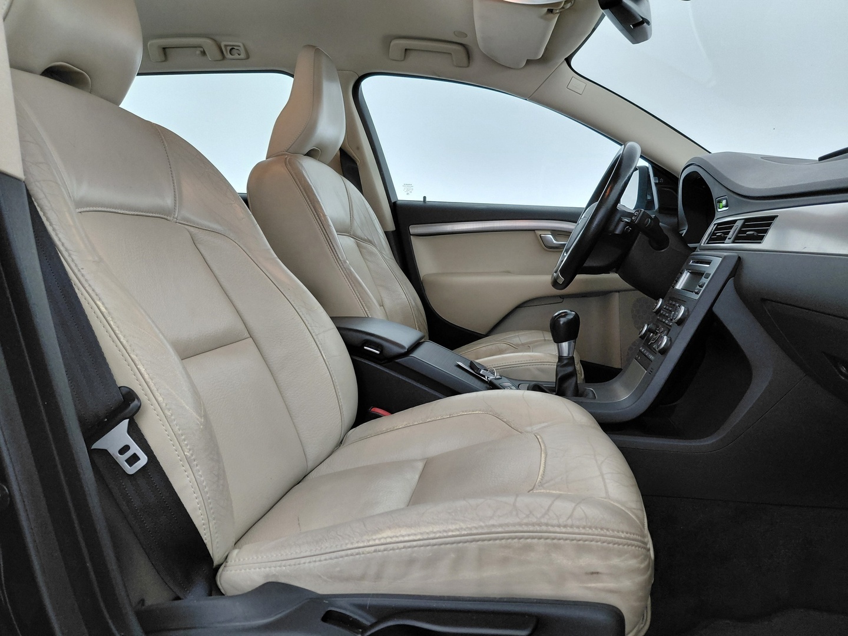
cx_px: 424
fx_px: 612
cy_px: 318
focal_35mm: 25
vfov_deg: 54.9
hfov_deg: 69.4
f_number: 1.8
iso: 250
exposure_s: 1/50.1
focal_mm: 4.69
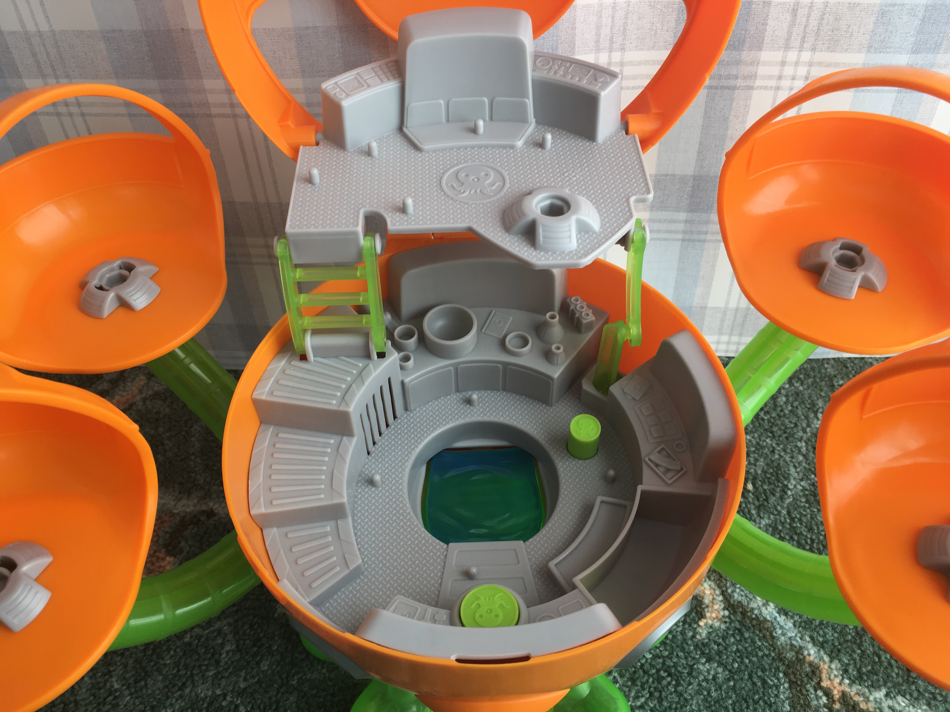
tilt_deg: -49.5
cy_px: 356
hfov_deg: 61.7
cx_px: 475
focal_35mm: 29
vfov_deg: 48.2
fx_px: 796
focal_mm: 4.15
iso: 32
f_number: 2.2
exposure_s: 1/100
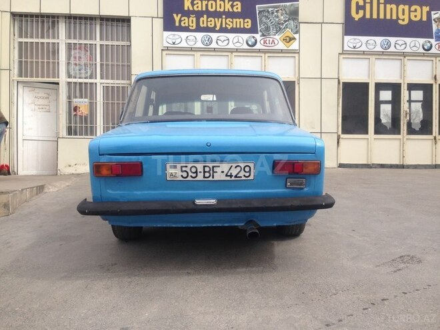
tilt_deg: +1.3
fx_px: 419
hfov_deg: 55.4
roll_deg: -1.6
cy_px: 165
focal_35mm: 33
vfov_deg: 42.9
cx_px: 220
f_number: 2.4
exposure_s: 1/1261
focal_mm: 4.12
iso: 50
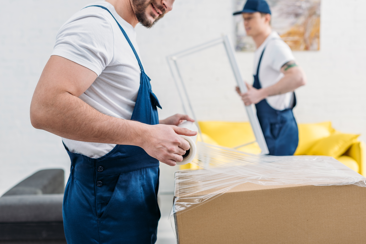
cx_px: 183
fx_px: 508
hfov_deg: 39.6
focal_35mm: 50
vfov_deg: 27.0
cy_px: 122
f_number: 3.5
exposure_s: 1/200
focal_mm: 50
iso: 100
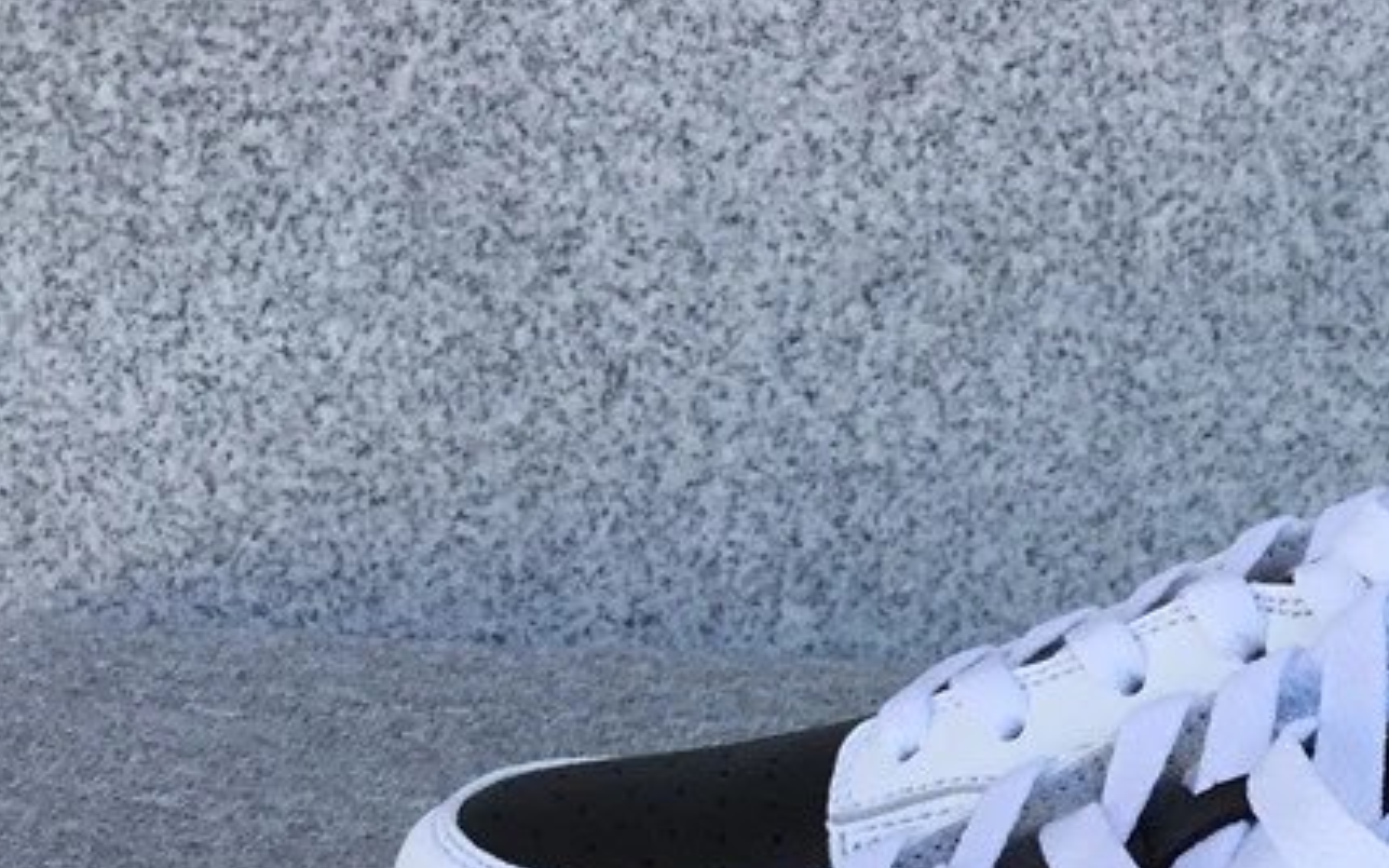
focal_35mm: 69
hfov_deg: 27.9
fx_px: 2612
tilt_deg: -25.5
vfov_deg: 17.9
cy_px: 1067
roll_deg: -2.6
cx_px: 1405
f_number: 2.4
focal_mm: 3.3
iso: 25
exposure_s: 1/252
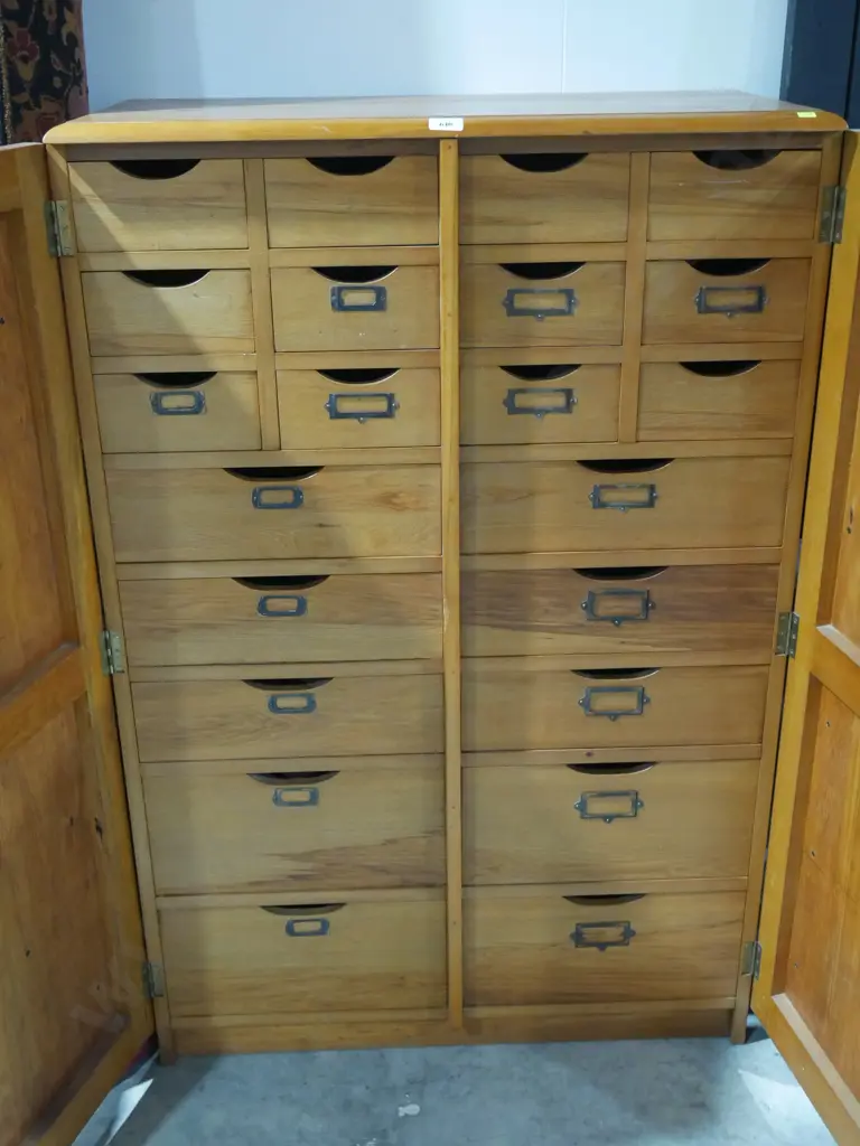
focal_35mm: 40
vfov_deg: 46.8
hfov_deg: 36.0
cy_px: 573
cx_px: 430
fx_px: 1325
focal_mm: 20
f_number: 4.4
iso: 2500
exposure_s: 1/60
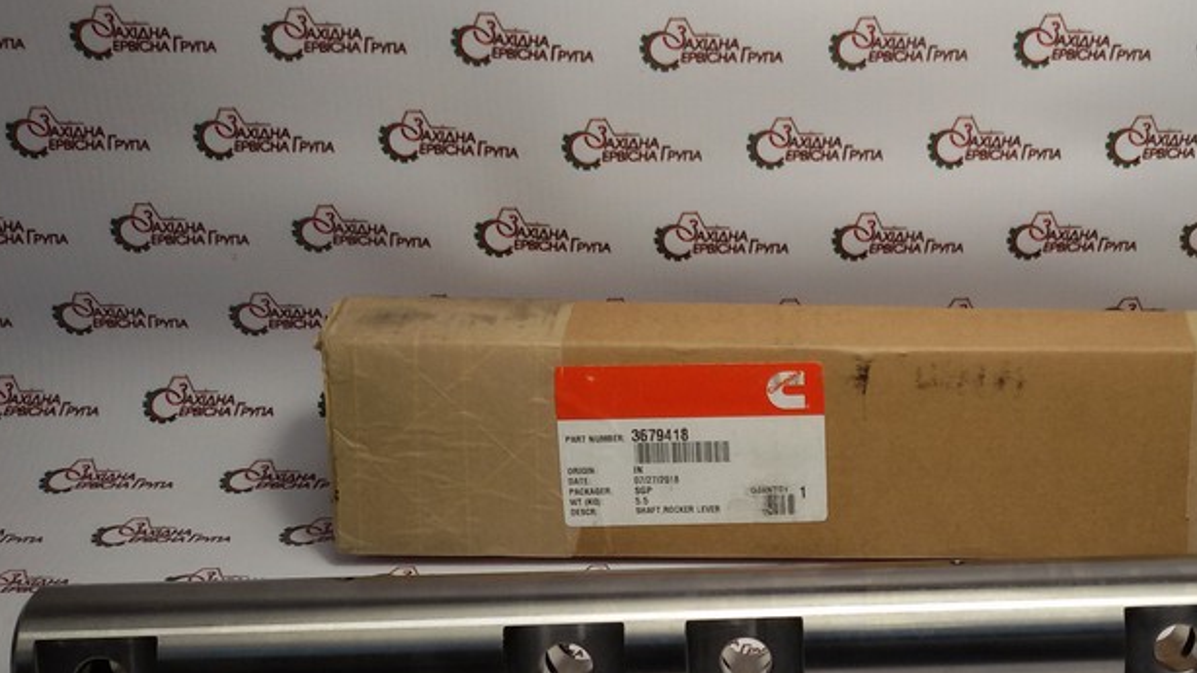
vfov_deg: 21.5
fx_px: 1745
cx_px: 926
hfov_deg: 36.8
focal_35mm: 55
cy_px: 568
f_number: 2.4
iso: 40
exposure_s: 1/102
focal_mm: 2.93
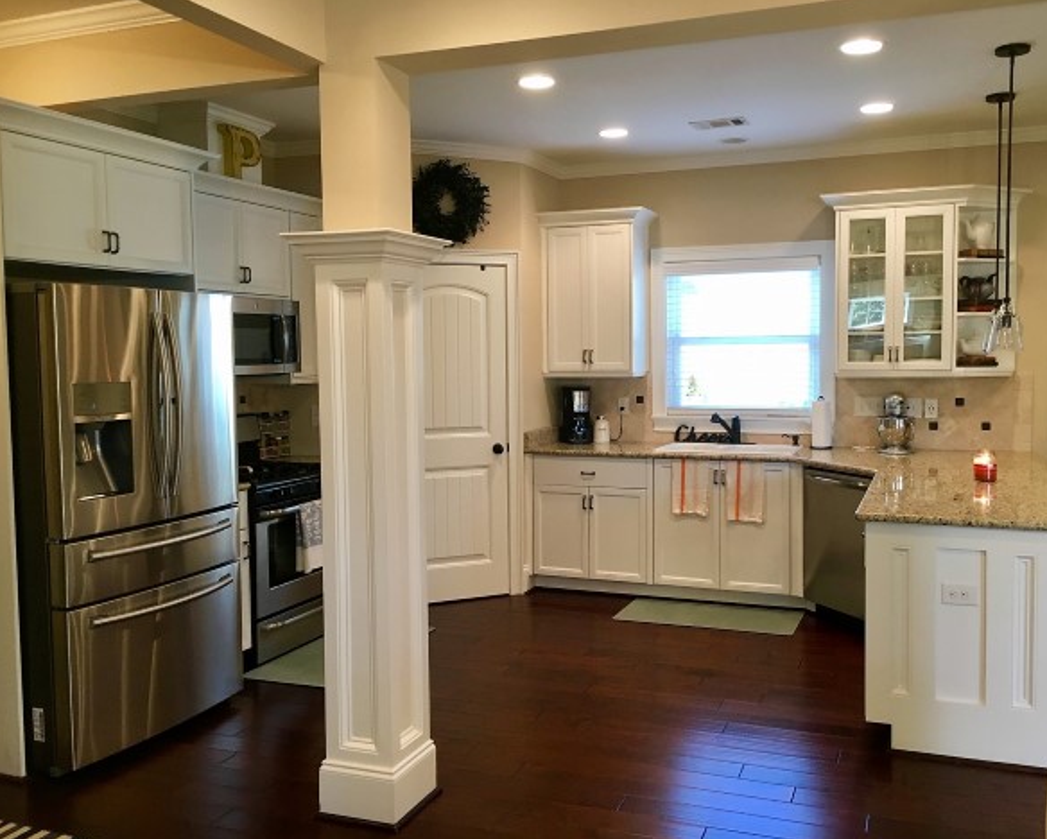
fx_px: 961
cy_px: 412
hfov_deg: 57.1
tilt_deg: -3.1
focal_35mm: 31
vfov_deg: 47.2
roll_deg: +0.9
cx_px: 567
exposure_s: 1/30
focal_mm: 4.15
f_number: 2.2
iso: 100
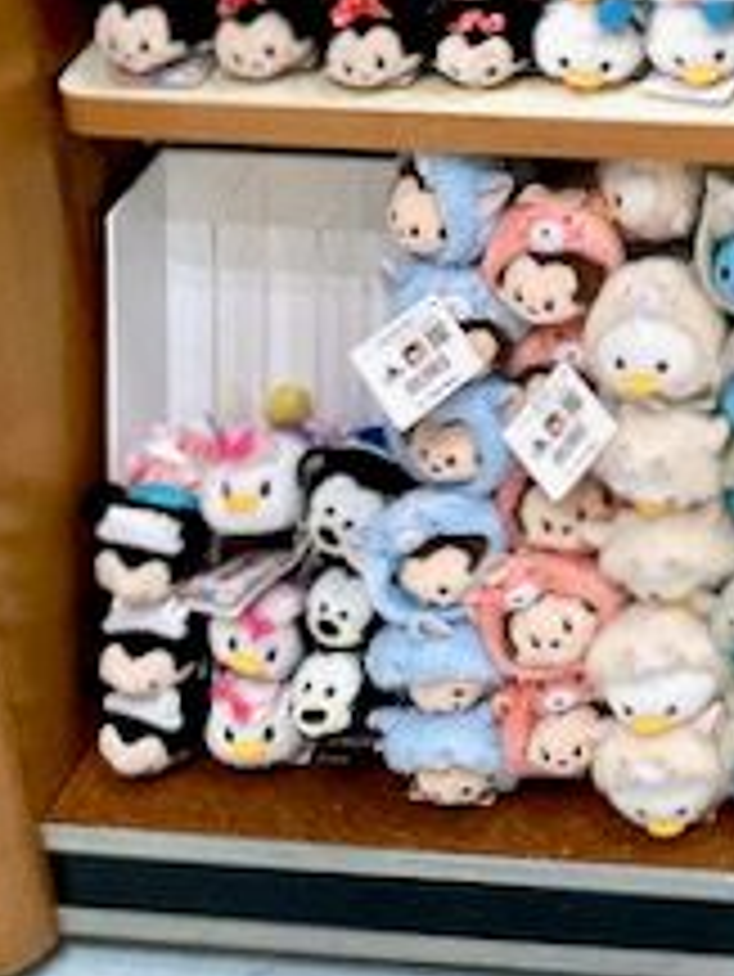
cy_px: -603
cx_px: 1225
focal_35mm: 81
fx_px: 2288
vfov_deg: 19.9
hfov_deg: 16.1
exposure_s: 1/100
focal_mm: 6.86
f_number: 1.78
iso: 64
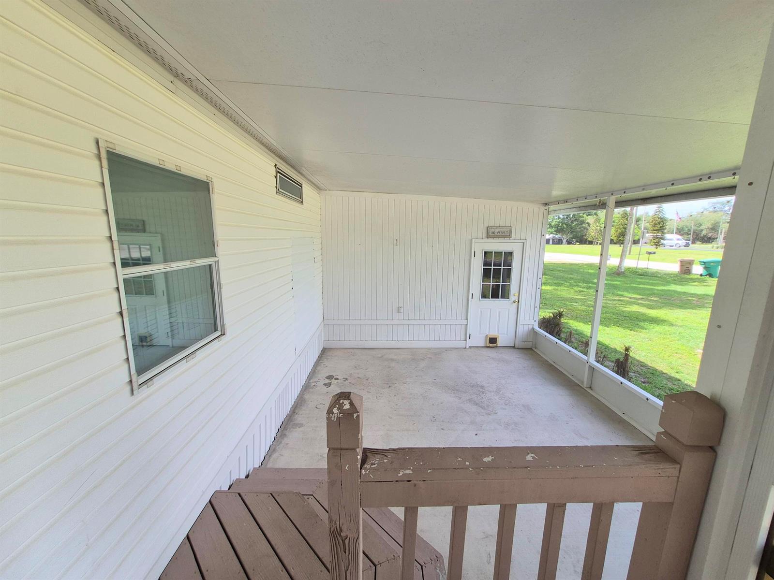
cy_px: 290
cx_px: 387
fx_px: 291
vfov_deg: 89.9
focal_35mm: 13
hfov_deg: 106.2
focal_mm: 1.74
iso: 40
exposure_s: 1/200
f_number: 2.2
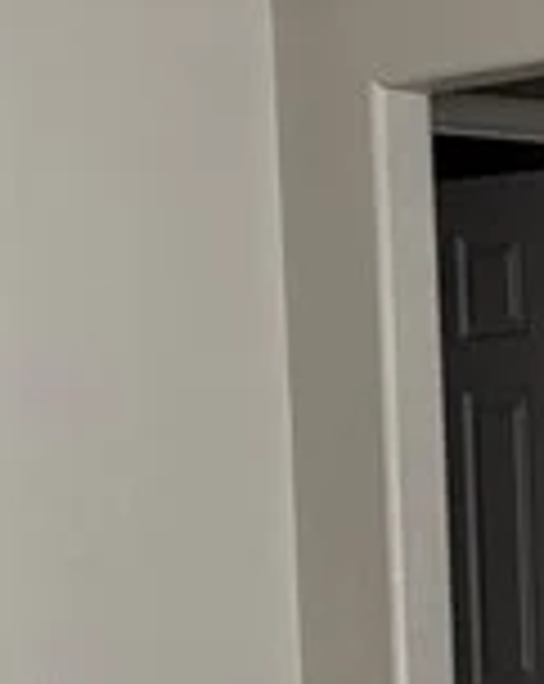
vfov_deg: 12.1
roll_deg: +1.2
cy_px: 639
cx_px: 1039
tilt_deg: -3.0
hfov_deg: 9.2
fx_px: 3189
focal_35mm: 158
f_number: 1.78
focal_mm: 6.76
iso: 200
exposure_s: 1/121
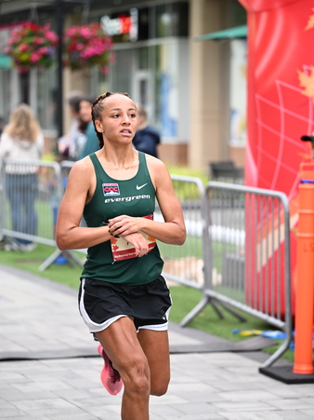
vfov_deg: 15.3
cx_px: 164
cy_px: 201
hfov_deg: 11.5
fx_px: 1561
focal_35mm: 129
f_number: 2.8
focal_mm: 110
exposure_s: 1/1000
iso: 1600
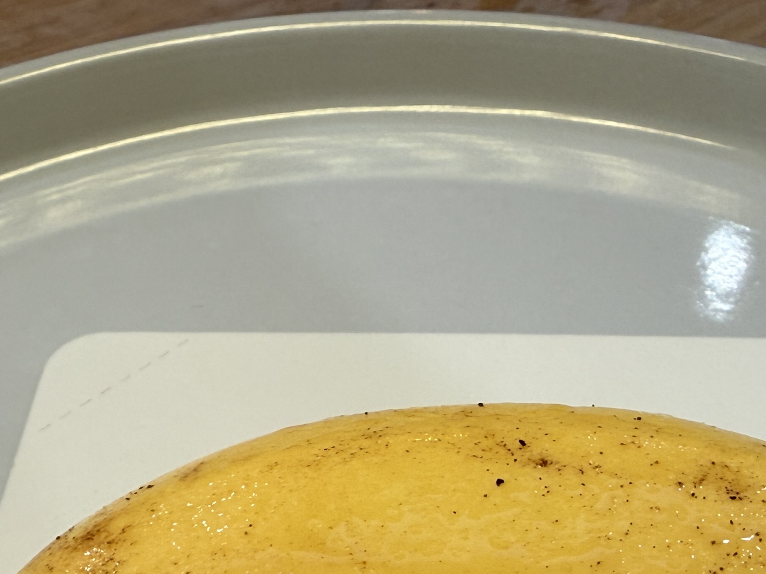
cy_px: 596
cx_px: 536
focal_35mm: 58
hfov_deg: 32.8
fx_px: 1283
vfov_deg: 23.9
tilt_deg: -50.4
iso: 80
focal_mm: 2.22
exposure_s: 1/120
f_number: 2.2
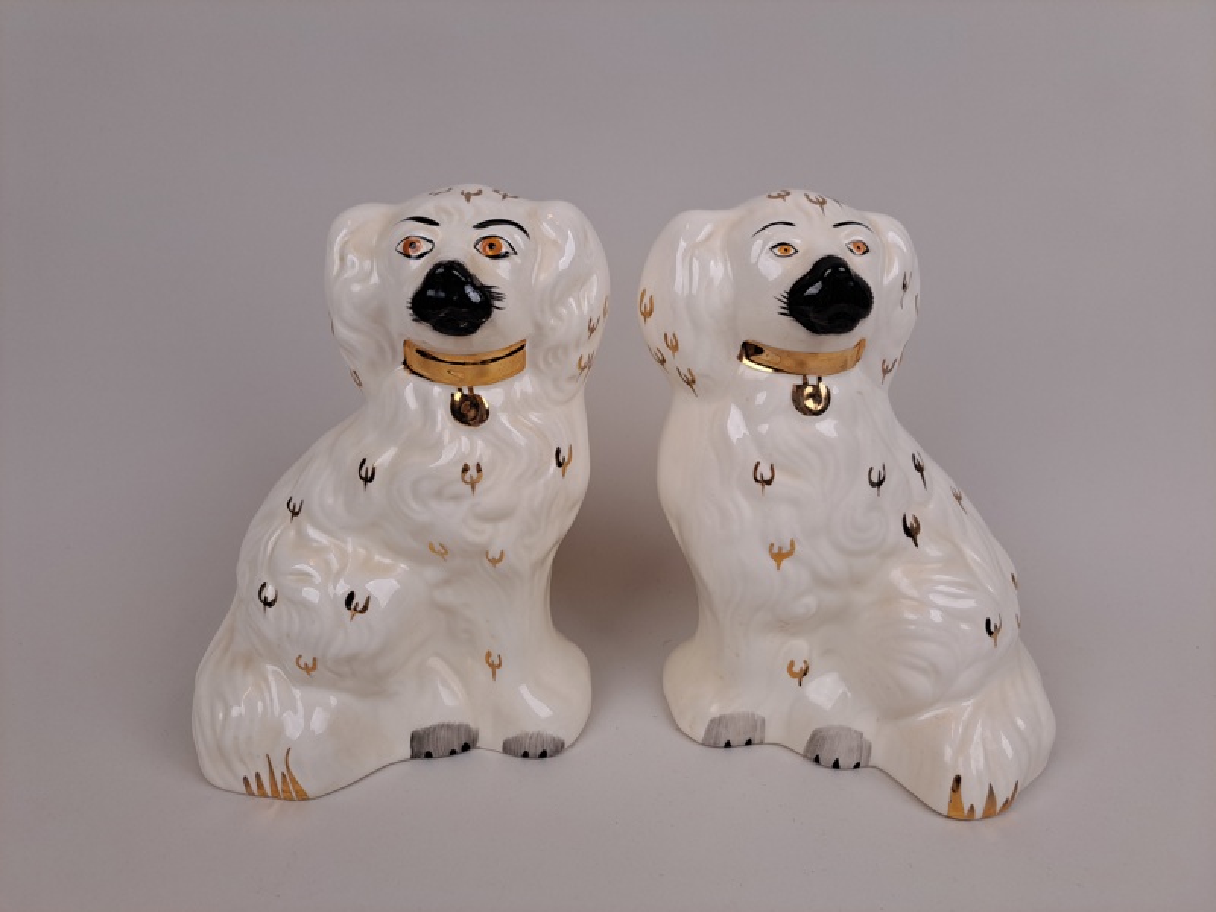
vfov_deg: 56.8
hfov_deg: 71.6
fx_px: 843
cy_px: 456
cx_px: 608
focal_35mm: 24
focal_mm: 5.23
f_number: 1.8
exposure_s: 1/105
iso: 50
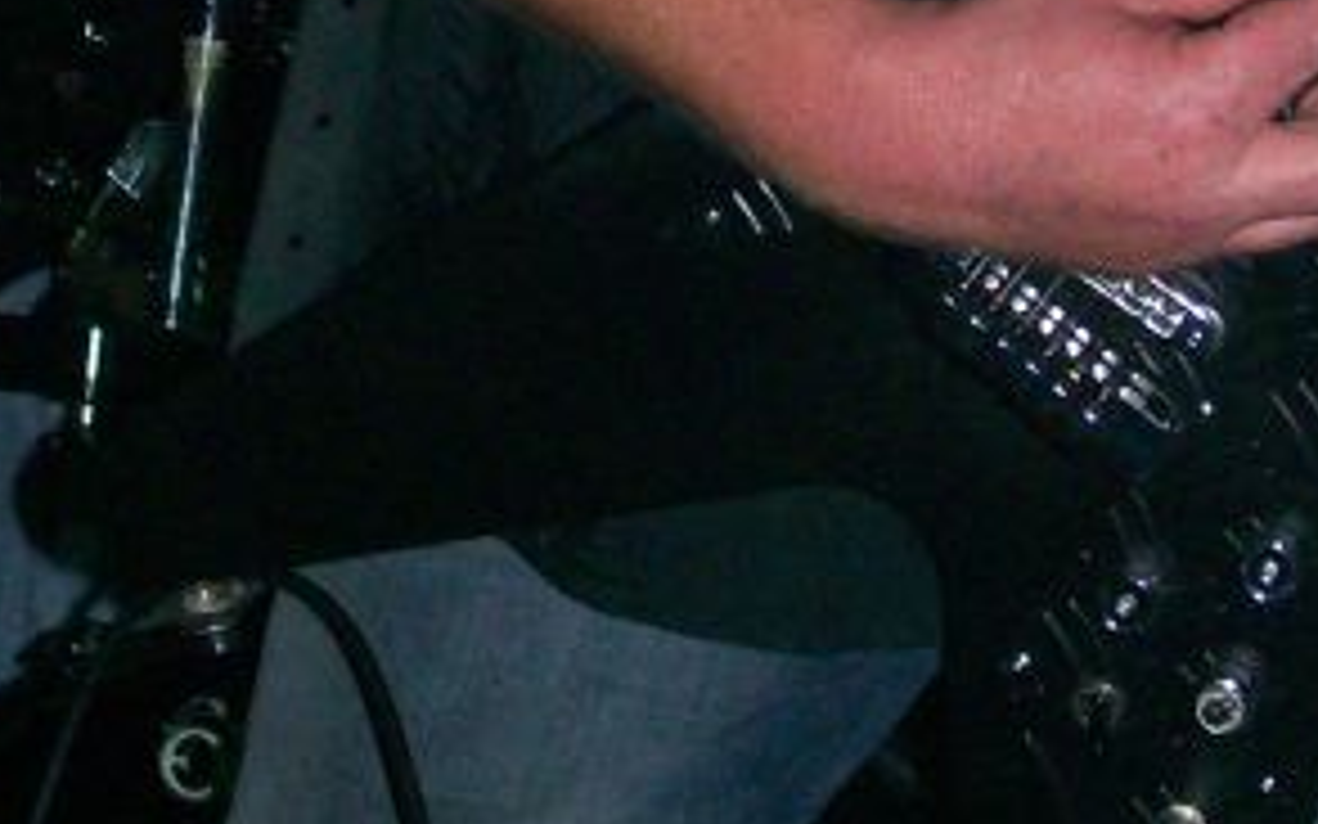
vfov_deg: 7.7
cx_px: 481
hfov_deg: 12.9
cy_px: -937
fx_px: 5818
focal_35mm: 162
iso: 140
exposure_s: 1/83.6
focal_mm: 9.4
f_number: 3.4
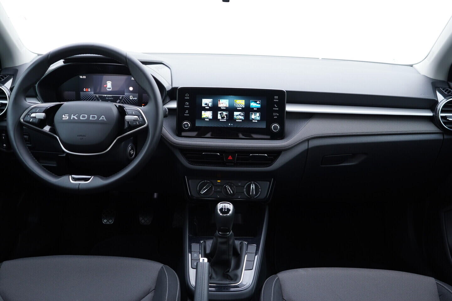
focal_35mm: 36
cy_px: 150
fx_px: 452
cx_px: 226
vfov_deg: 36.9
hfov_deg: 53.1
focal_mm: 24
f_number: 2.8
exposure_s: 1/40
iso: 200
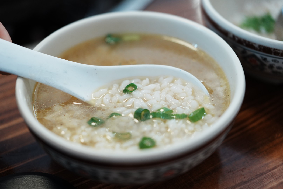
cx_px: 142
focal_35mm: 49
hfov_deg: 40.3
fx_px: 385
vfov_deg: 27.6
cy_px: 94
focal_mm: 49
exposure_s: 1/80
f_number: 2.8
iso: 1250
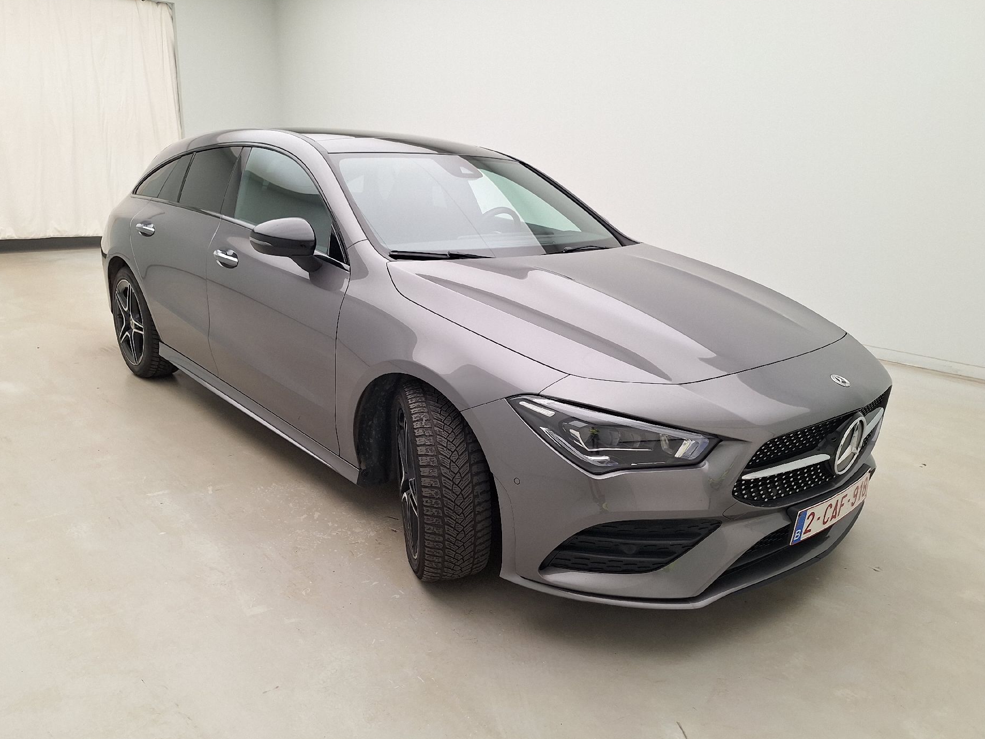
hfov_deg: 71.6
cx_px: 477
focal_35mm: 24
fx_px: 683
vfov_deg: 56.8
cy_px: 378
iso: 50
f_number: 1.8
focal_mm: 5.54
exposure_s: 1/100
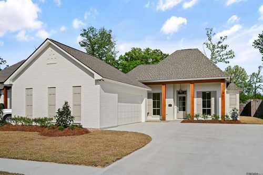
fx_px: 219
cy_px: 88
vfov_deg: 43.6
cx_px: 132
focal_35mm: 30
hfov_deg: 61.9
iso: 200
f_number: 10
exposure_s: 1/1000
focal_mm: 30
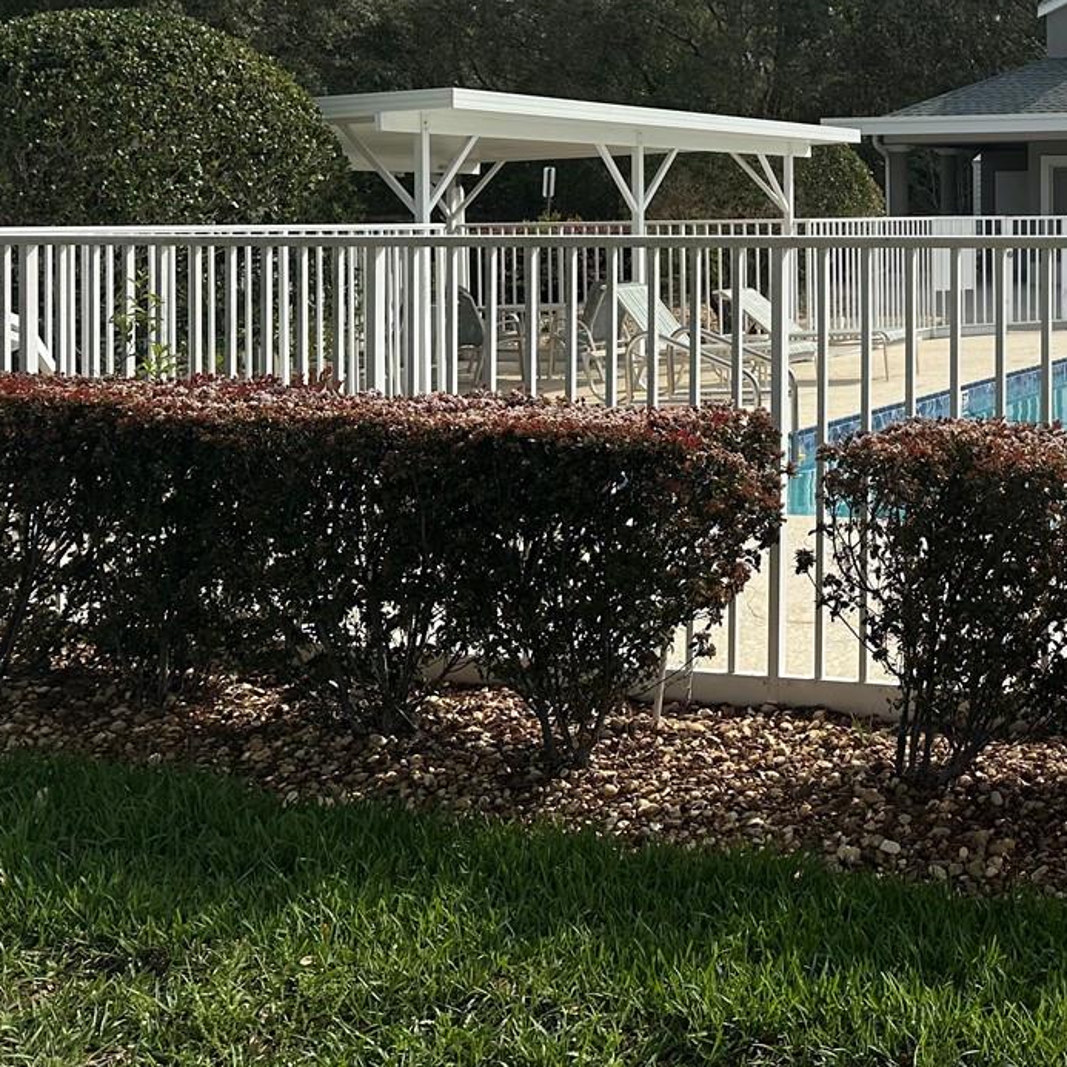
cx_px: 1122
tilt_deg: -0.8
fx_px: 1709
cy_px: 196
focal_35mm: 49
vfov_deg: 33.5
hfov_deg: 31.4
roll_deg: -0.1
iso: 80
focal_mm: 6.86
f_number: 1.78
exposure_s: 1/9709
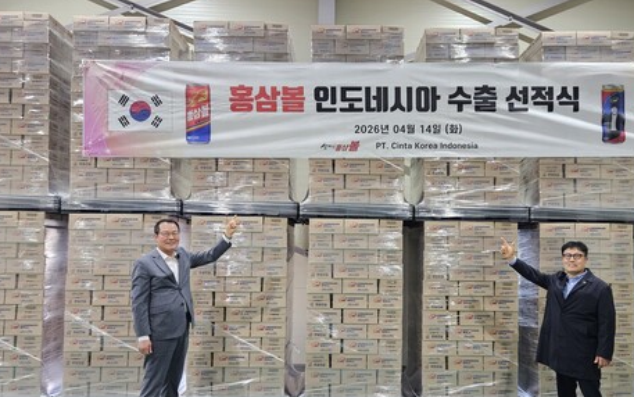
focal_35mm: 32
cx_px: 357
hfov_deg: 59.4
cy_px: 237
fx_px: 553
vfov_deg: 39.3
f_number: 1.8
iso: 400
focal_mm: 5.4
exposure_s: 1/120
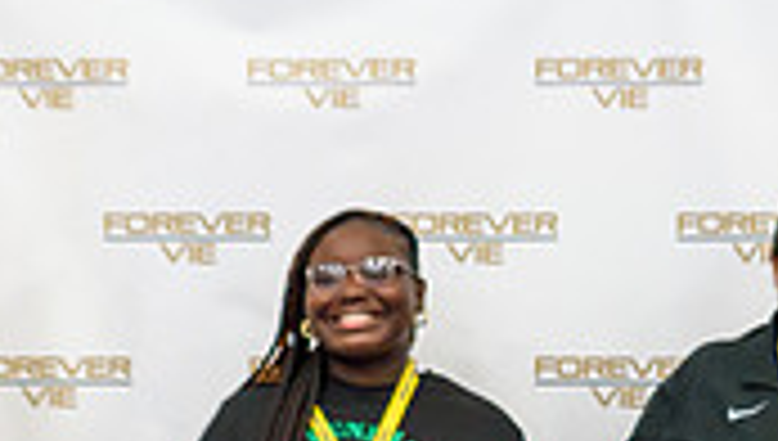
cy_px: 884
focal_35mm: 208
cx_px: 728
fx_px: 4298
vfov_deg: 5.7
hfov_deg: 10.3
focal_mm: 31
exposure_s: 1/60
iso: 400
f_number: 4.2
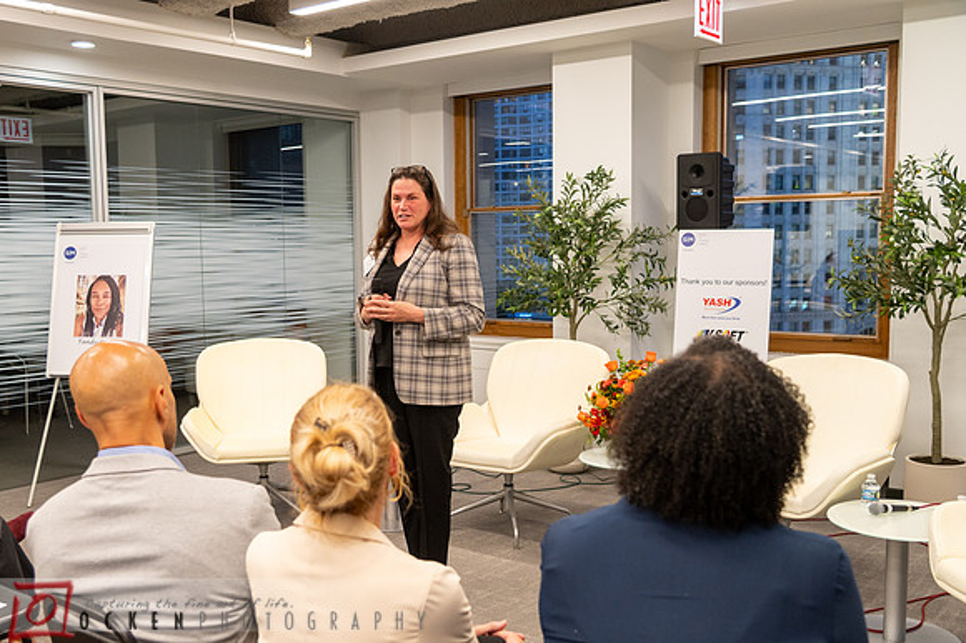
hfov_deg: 52.8
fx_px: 972
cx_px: 442
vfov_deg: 36.6
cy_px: 347
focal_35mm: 36
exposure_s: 1/100
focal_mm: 32
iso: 1600
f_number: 4
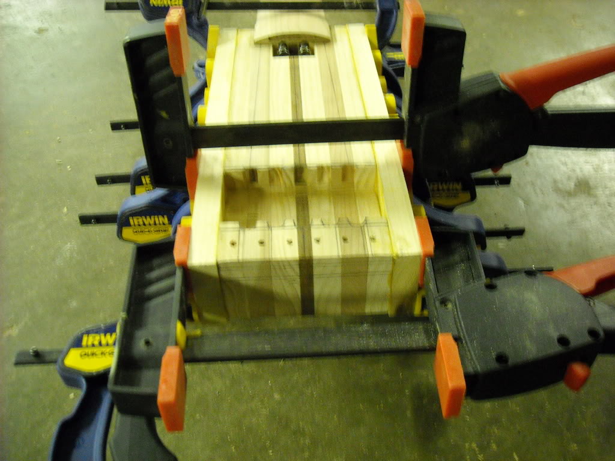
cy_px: 230
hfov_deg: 52.6
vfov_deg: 40.7
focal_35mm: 35
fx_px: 622
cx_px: 308
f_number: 2.8
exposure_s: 1/8
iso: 518
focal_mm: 5.7
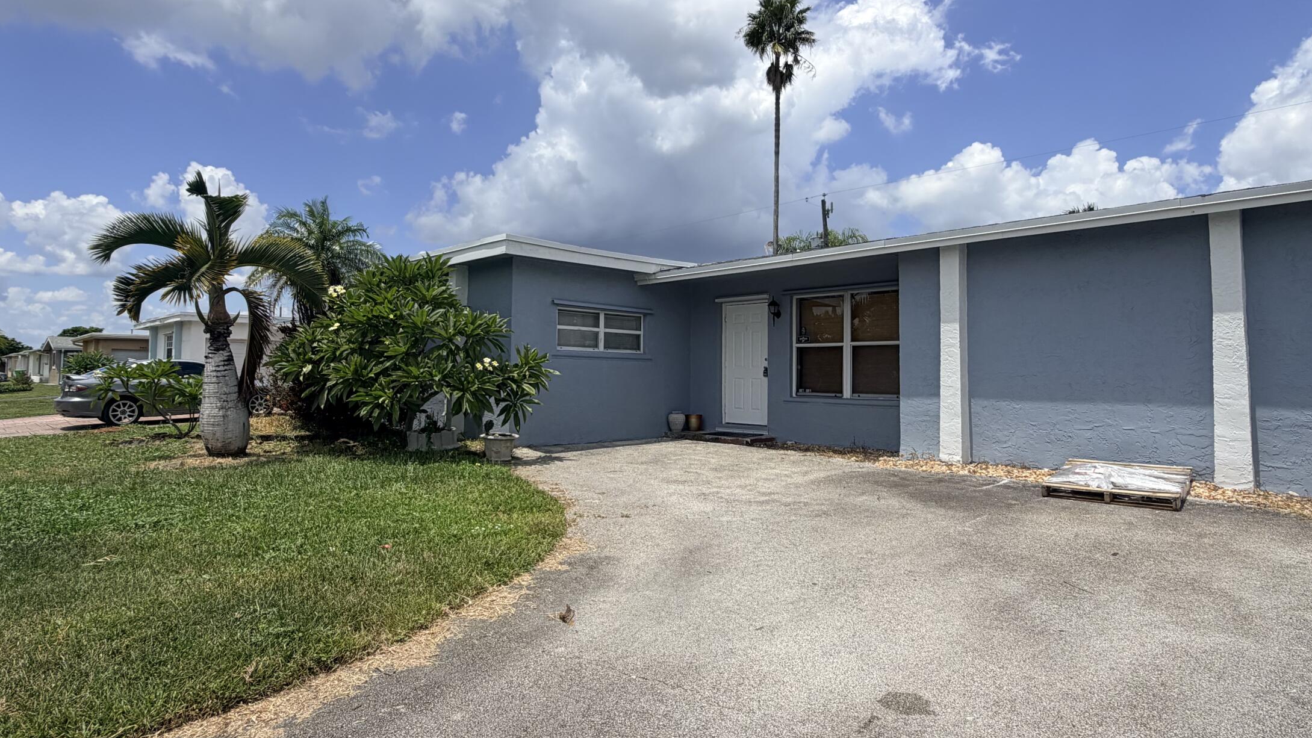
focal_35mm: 21
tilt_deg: +2.7
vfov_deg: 53.5
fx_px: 731
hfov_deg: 83.8
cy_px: 339
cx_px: 633
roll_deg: -0.1
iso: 20
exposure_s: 1/1312
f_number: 2.2
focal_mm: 2.22
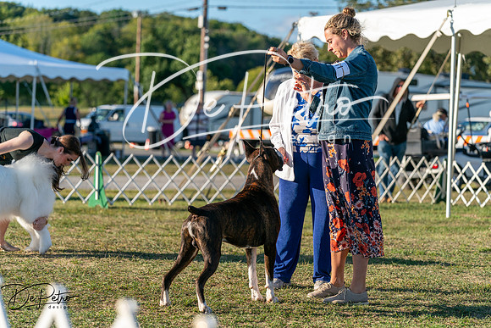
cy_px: 164
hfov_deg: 16.8
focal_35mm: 122
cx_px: 246
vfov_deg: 11.2
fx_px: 1664
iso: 250
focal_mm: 122
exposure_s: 1/1250
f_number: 4.5
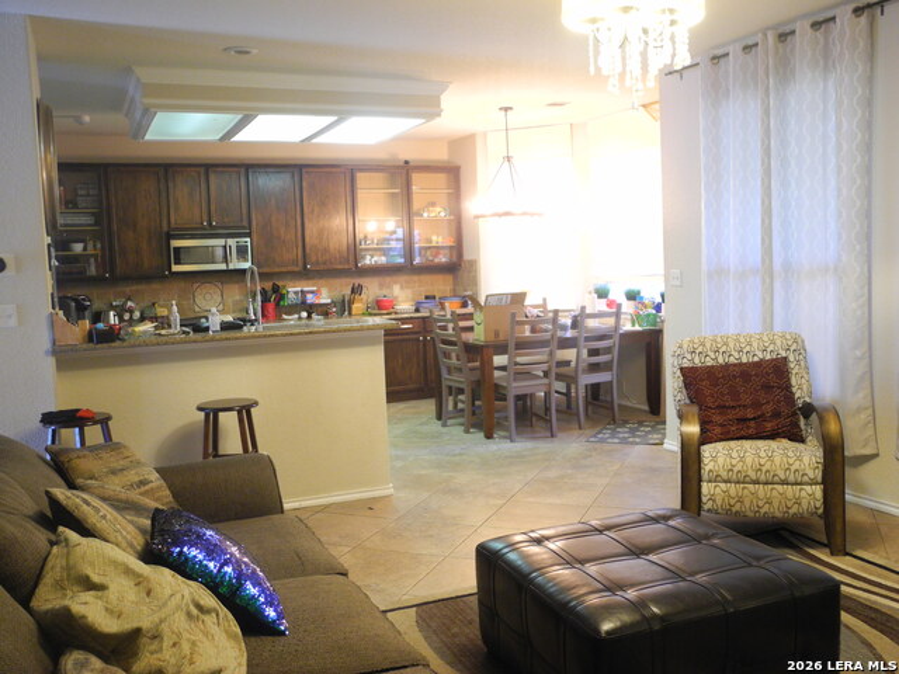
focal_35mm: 32
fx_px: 831
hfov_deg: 56.8
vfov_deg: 44.2
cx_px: 450
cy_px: 337
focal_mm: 6.8
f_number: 2.8
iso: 400
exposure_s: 1/10
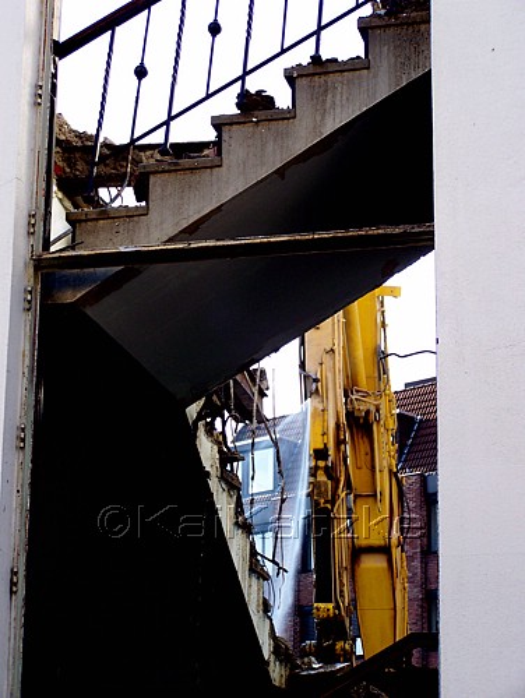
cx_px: 262
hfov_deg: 15.8
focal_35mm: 94
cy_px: 349
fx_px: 1898
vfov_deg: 20.8
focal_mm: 15.6
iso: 80
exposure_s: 1/200
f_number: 3.2
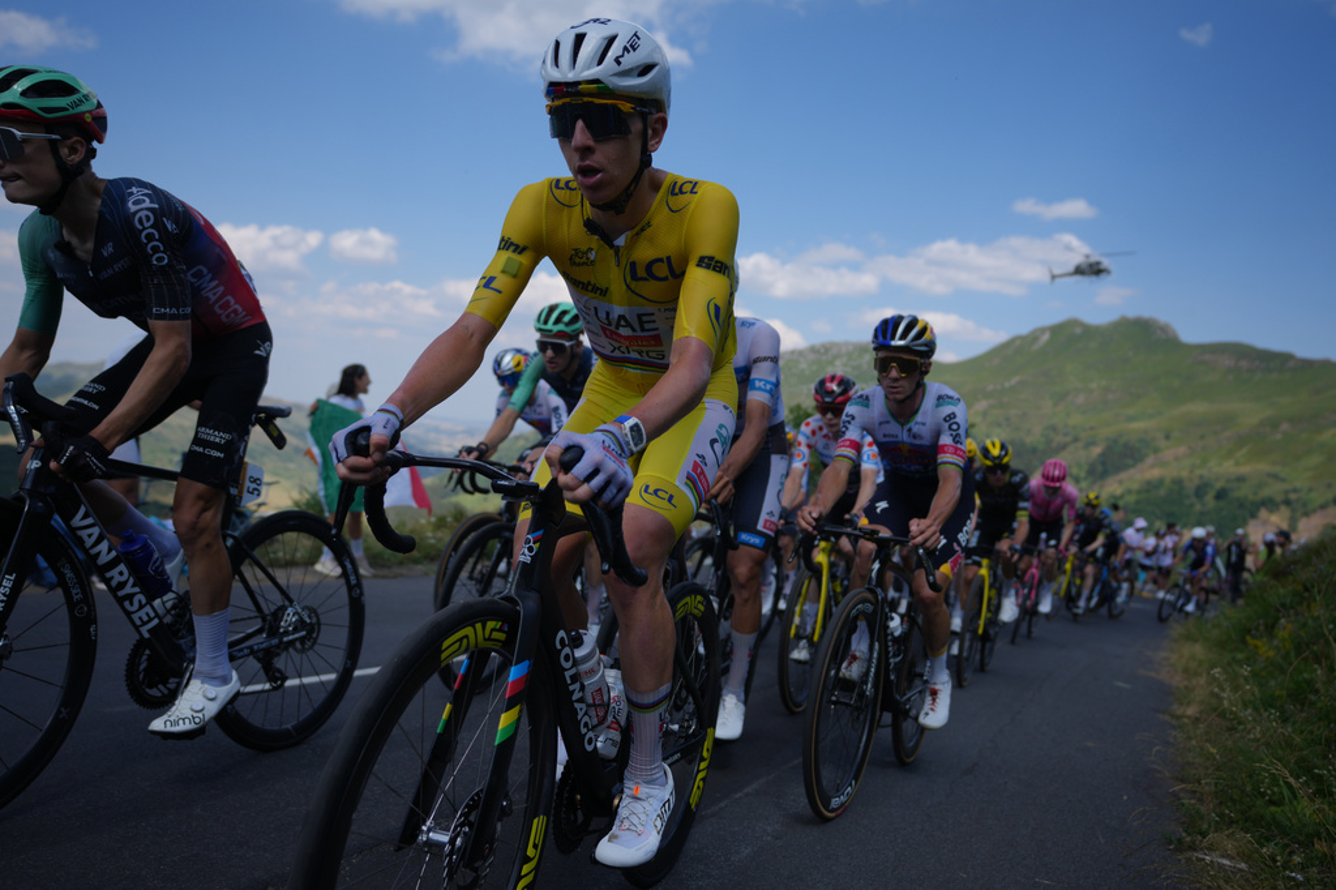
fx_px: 1113
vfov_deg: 43.6
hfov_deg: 61.9
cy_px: 445
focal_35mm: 30
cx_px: 668
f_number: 2.8
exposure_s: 1/2500
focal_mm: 30
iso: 100
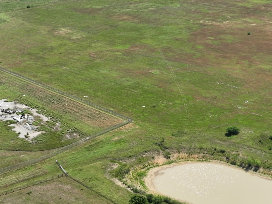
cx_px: 226
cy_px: 118
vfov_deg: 24.4
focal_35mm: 60
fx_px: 471
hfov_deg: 31.2
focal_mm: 12.29
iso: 140
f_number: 2.8
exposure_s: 1/2000
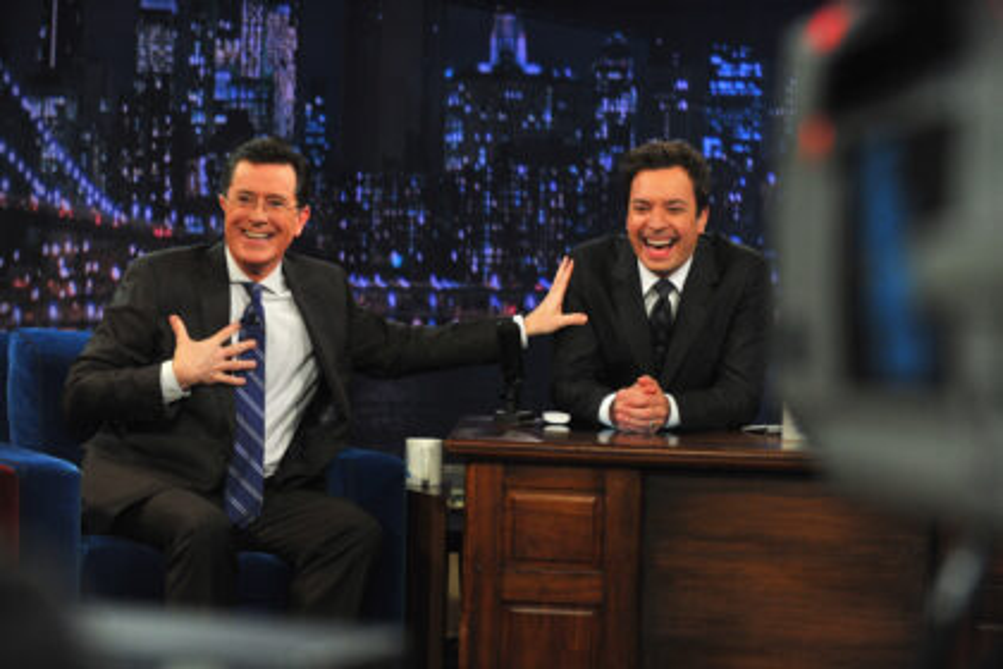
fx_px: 2925
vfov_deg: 13.0
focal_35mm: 105
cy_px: 334
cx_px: 502
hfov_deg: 19.5
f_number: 3.5
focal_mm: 105
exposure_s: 1/160
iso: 2500
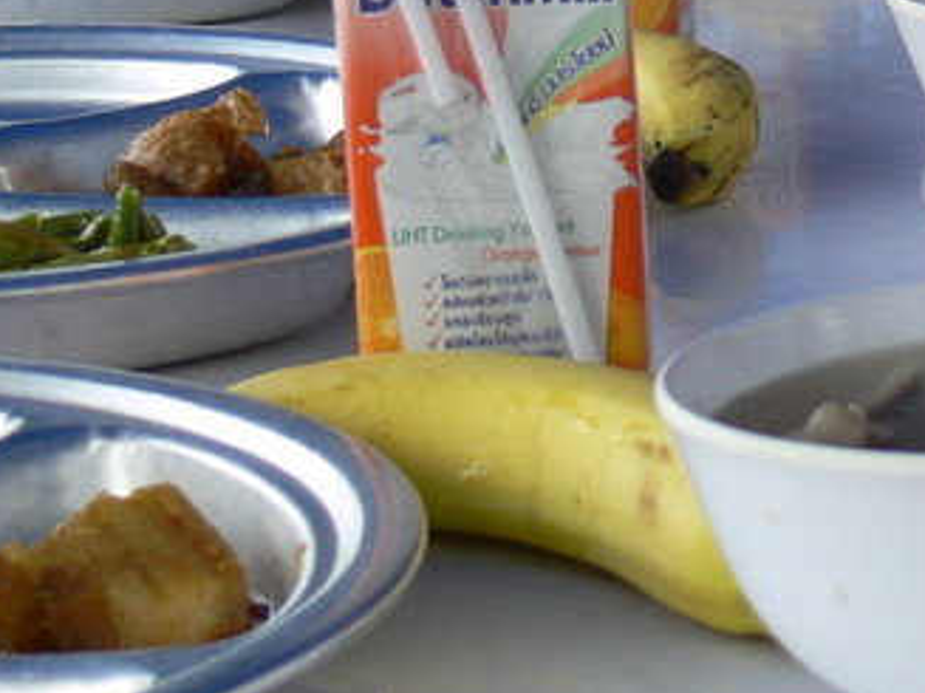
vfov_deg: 7.7
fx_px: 5102
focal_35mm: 191
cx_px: 1143
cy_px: -17
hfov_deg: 10.2
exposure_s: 1/100
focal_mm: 12.8
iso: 80
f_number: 4.5
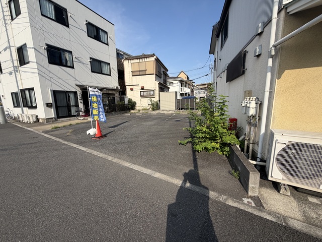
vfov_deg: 85.7
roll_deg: +1.8
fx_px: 130
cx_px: 161
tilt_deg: -9.2
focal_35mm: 14
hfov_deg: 102.1
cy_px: 121
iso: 20
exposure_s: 1/770
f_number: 2.2
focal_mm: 2.22
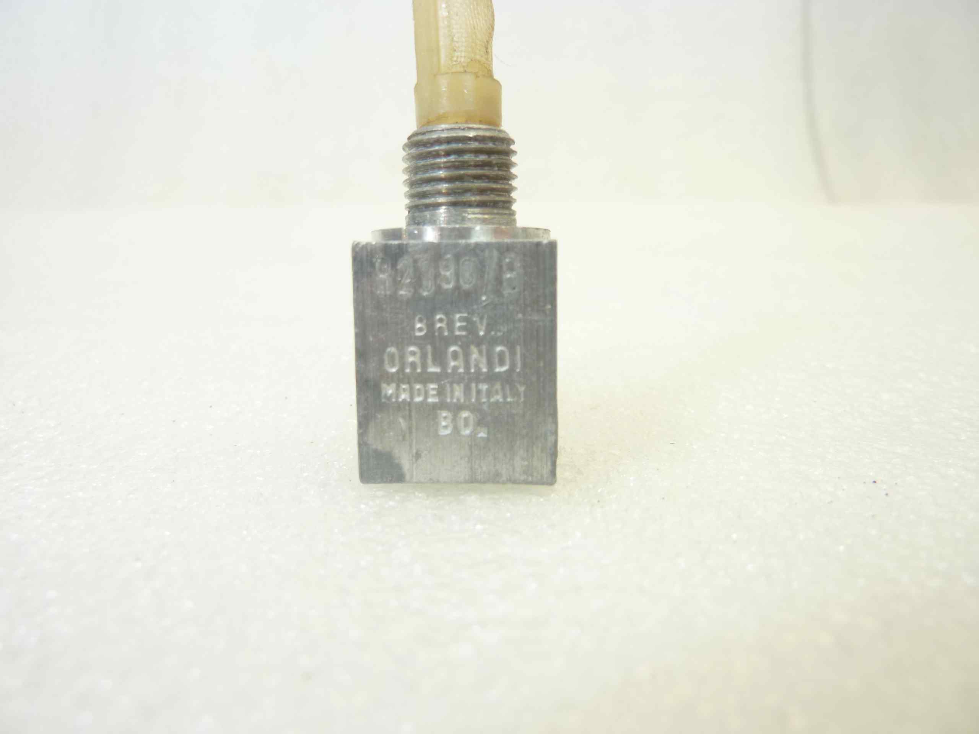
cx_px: 490
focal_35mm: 25
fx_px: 707
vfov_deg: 54.9
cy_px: 367
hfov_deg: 69.4
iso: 80
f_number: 3.3
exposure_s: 1/25
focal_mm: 4.1
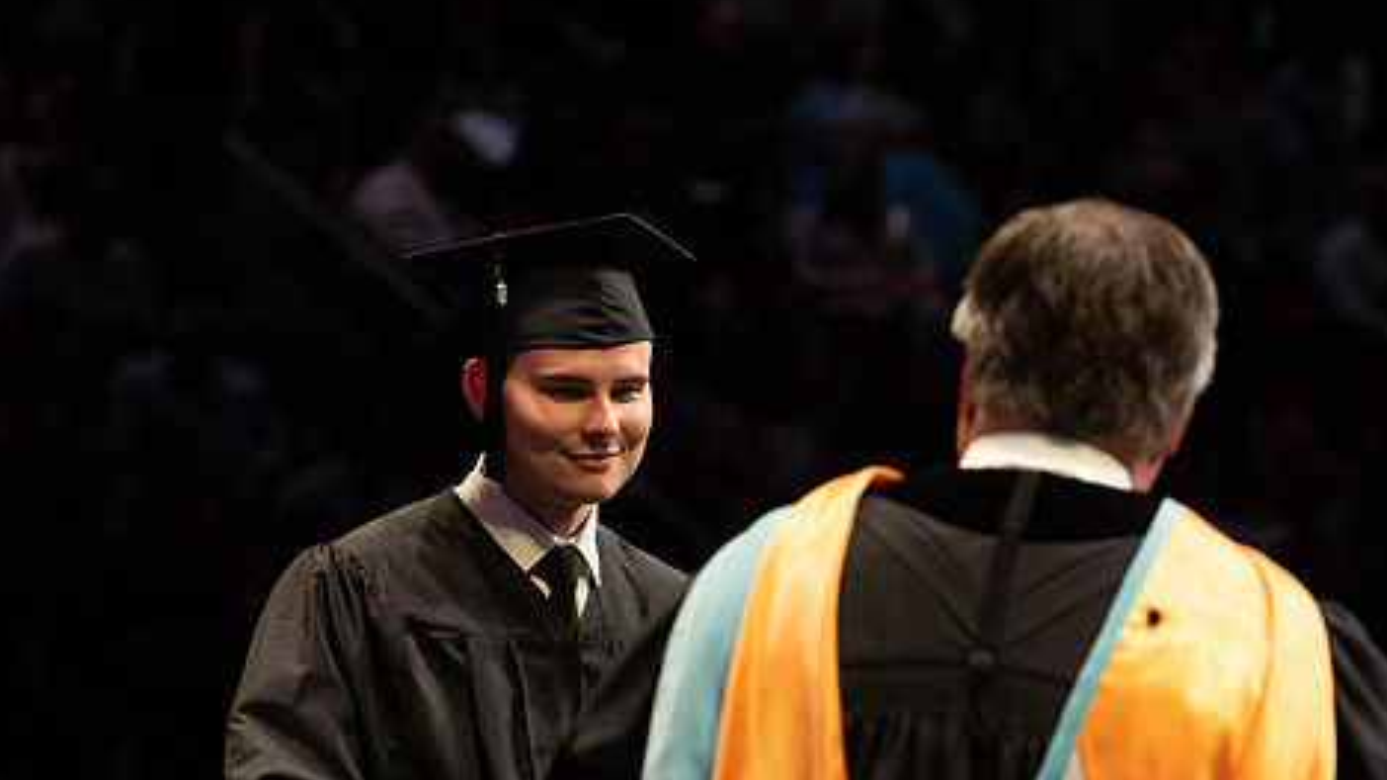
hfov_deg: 10.1
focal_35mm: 213
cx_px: 737
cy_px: 483
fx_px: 7832
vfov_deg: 5.7
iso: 1600
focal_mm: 145
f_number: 4.5
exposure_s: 1/320
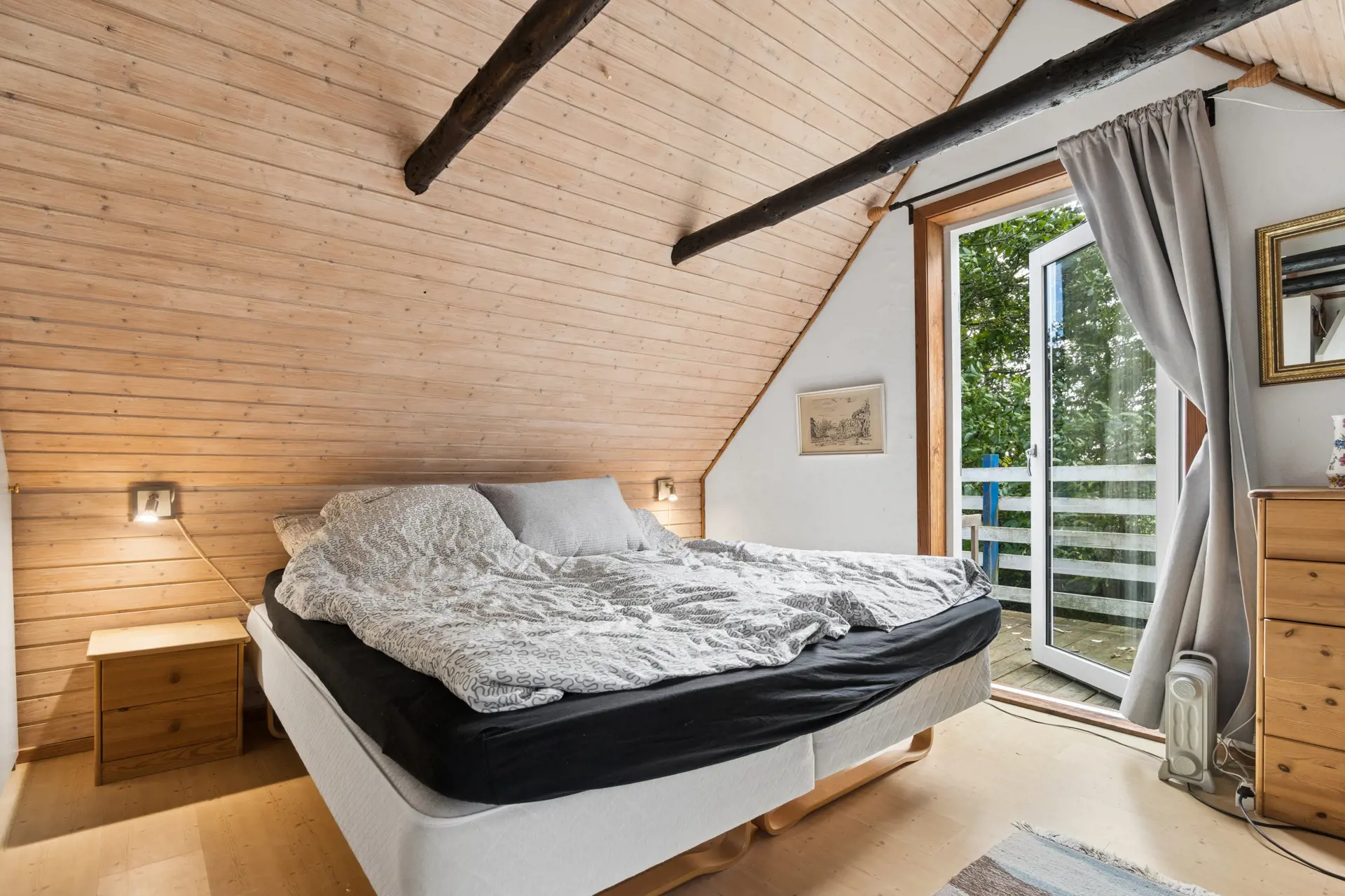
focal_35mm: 16
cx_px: 672
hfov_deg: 95.0
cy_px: 448
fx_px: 616
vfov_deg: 72.1
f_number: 8
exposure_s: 1/20
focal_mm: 11
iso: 200
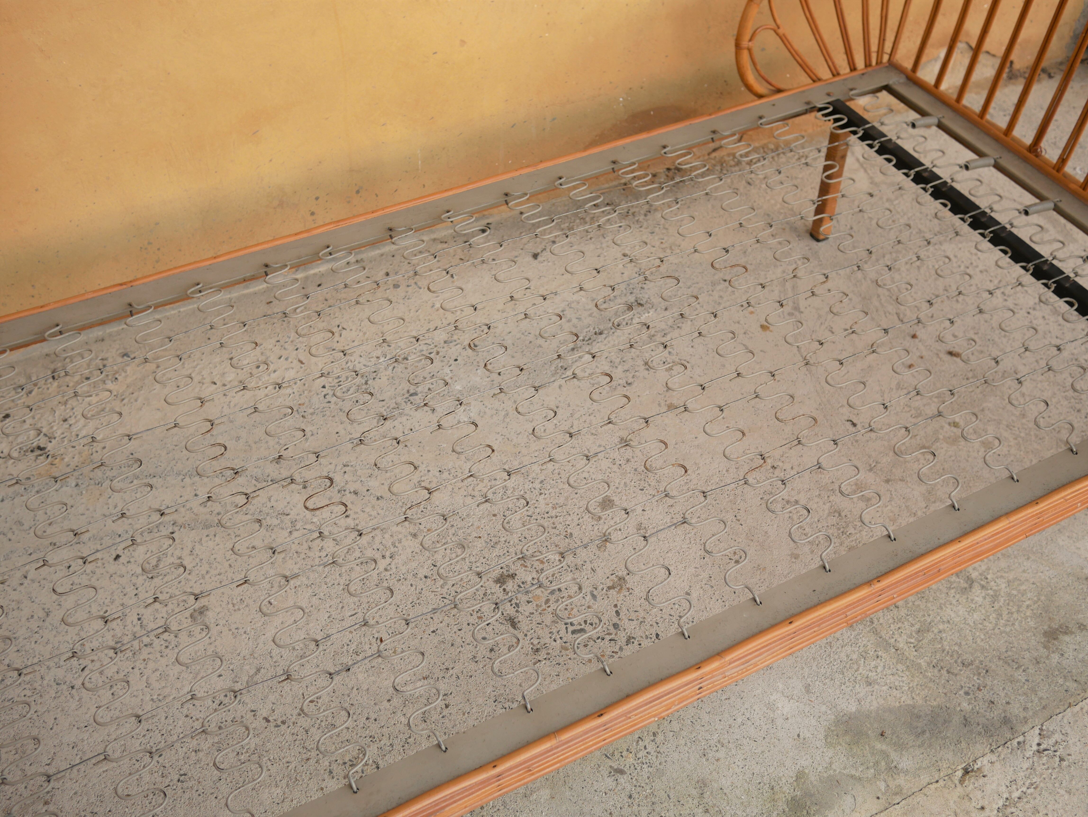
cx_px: 544
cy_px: 408
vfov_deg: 36.0
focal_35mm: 40
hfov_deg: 46.8
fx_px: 1258
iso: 200
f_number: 2.8
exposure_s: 1/250
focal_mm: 20
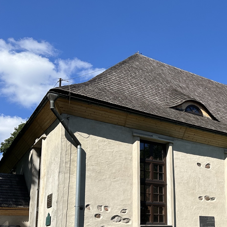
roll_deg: +1.6
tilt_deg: +11.1
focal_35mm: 46
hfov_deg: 34.7
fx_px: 341
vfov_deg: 35.6
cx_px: 204
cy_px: 182
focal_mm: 6.86
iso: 80
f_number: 1.78
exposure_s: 1/5263
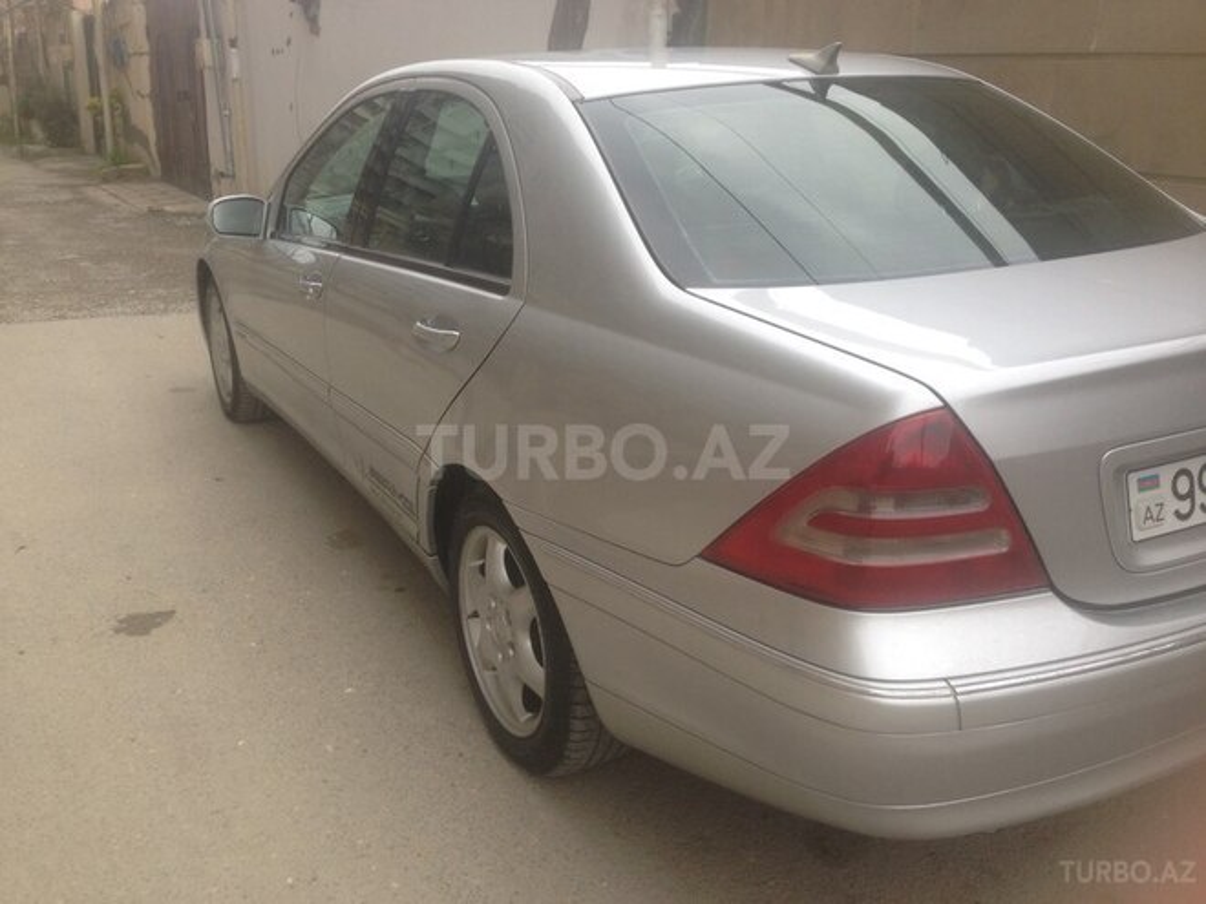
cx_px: 603
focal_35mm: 33
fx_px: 1150
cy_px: 452
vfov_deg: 42.9
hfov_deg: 55.4
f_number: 2.4
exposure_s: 1/414
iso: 50
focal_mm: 4.12
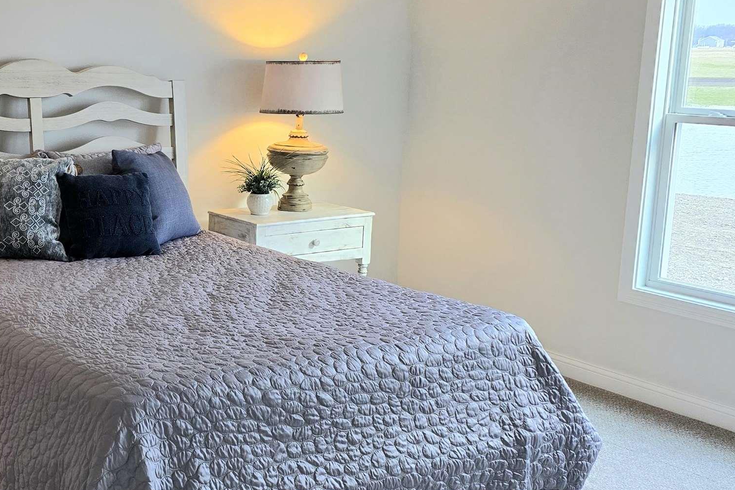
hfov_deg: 38.7
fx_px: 1000
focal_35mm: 49
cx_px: 136
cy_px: 222
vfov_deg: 27.5
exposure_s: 1/120
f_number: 1.7
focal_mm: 6.3
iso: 125
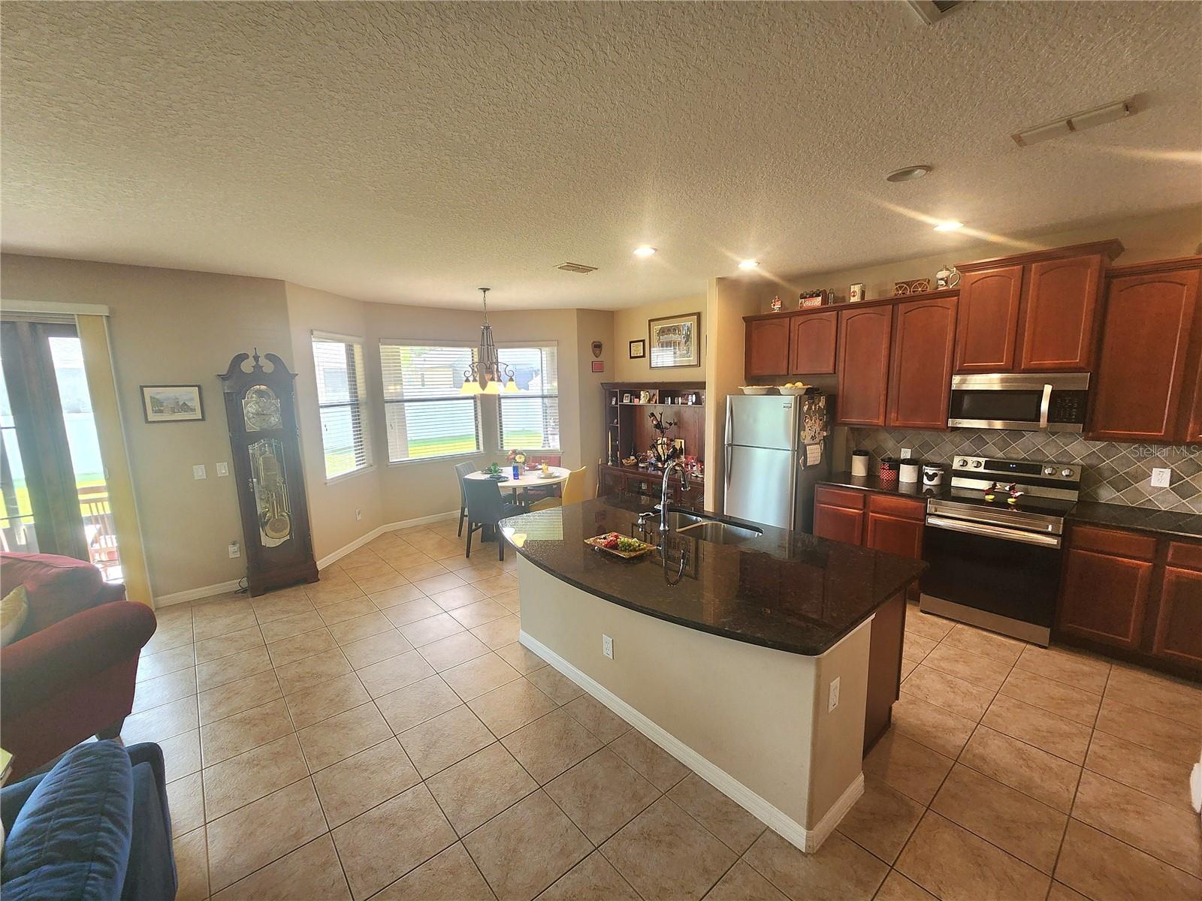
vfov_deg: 89.9
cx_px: 601
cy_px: 450
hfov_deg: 106.2
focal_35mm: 13
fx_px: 451
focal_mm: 2.2
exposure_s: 1/60.2
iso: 160
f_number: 2.2
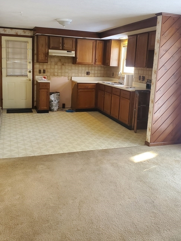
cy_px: 101
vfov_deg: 58.0
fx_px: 216
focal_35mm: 31
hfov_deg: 45.4
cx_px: 83
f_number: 2.4
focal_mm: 4.3
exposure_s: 1/40
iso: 320
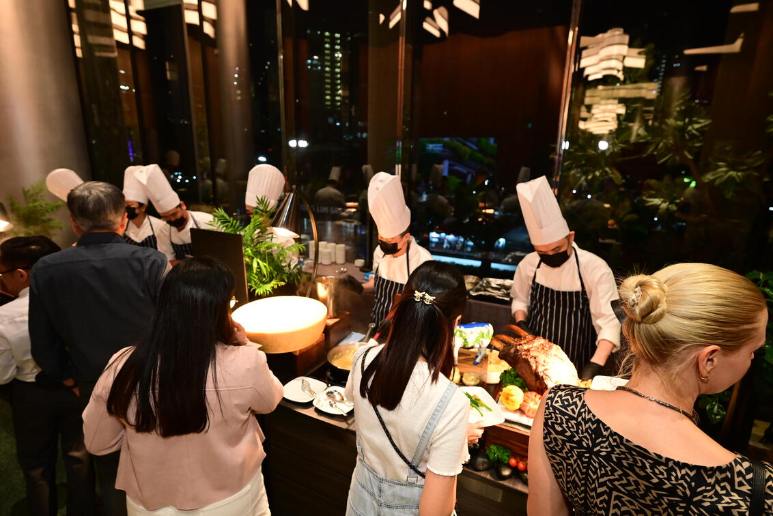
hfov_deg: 86.9
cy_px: 258
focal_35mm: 19
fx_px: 408
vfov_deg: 64.6
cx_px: 386
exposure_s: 1/80
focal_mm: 19
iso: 1600
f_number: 3.5
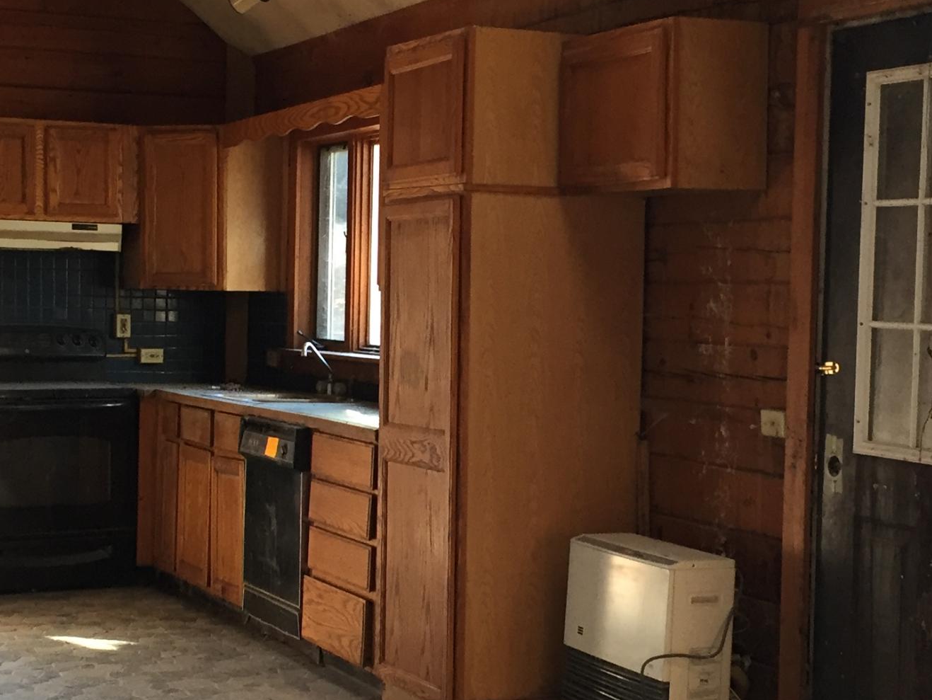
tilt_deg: -4.5
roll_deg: +0.1
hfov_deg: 29.4
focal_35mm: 66
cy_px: 382
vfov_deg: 22.3
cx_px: 404
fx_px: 1777
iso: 50
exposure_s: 1/30
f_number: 2.2
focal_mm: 4.15
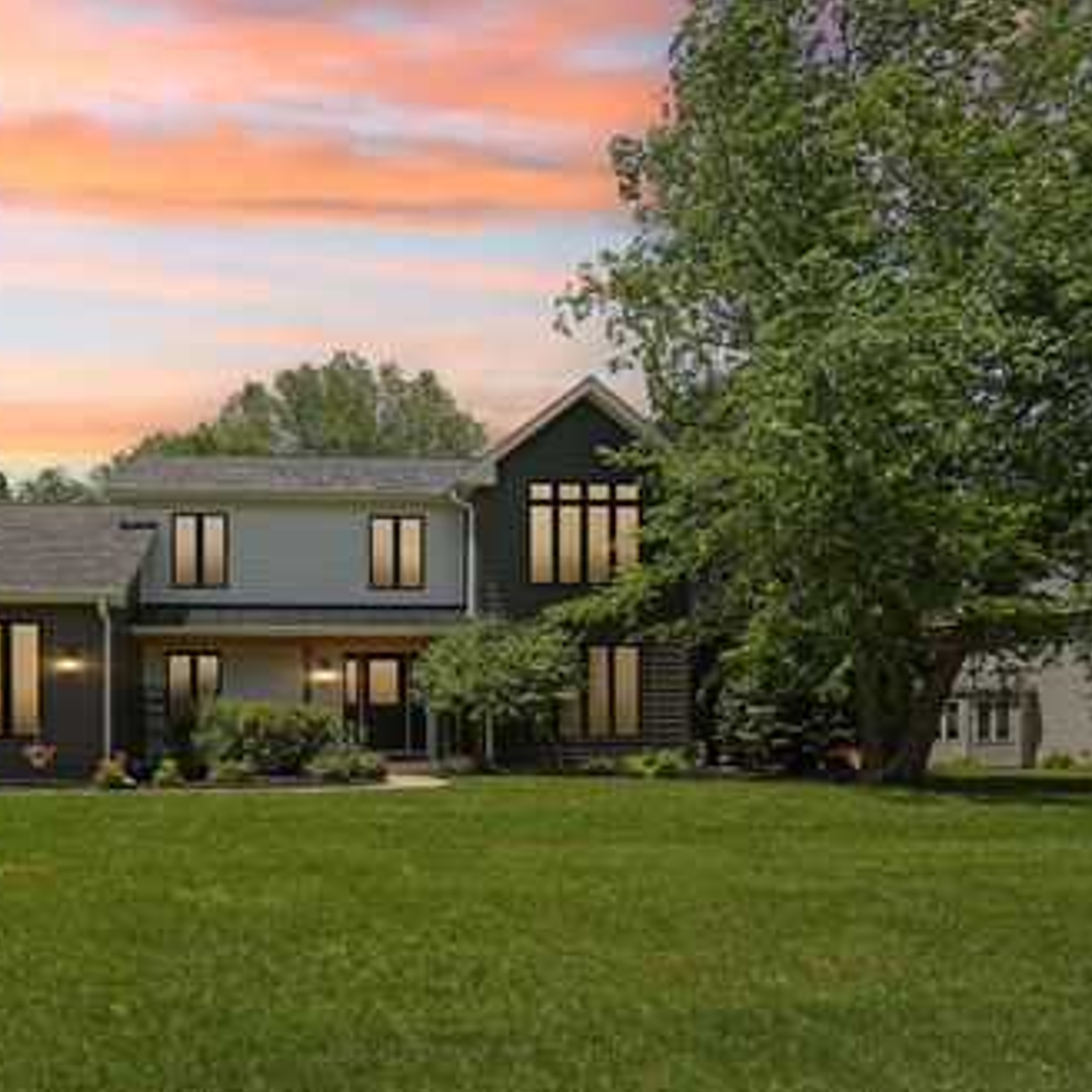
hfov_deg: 64.9
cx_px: 303
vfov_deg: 68.1
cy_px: 551
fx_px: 808
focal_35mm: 23
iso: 100
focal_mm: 17.5
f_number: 7.1
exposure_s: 1/320
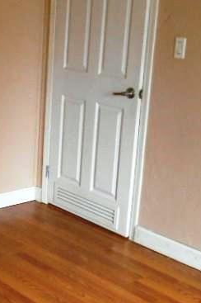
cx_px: 2
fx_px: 579
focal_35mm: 69
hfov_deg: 19.2
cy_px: 185
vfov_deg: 29.2
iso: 800
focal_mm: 6.8
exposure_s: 1/80
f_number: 4.2
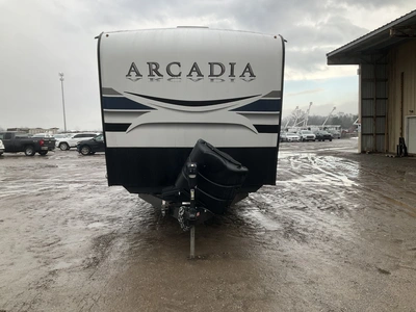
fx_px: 349
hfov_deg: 61.7
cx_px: 208
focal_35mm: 29
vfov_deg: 48.2
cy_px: 156
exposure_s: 1/196
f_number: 1.8
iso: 20
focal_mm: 3
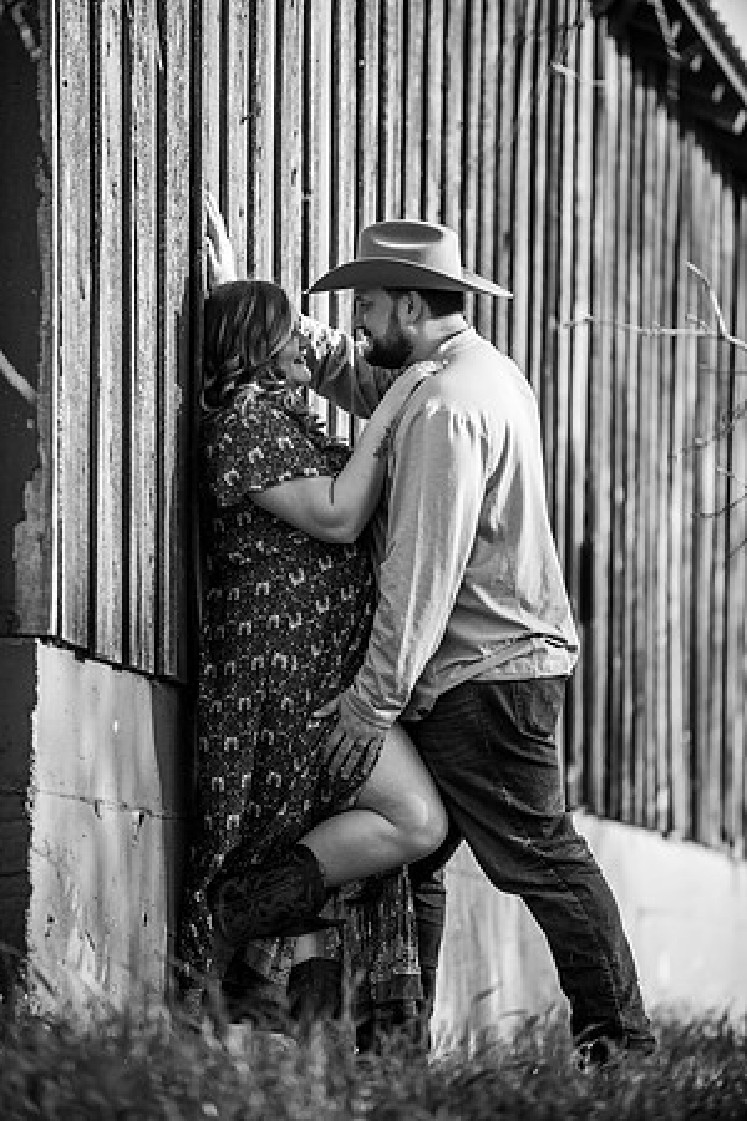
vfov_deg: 10.3
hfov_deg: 6.9
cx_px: 374
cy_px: 560
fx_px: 6225
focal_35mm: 200
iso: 50
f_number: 2.8
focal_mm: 200
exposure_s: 1/250
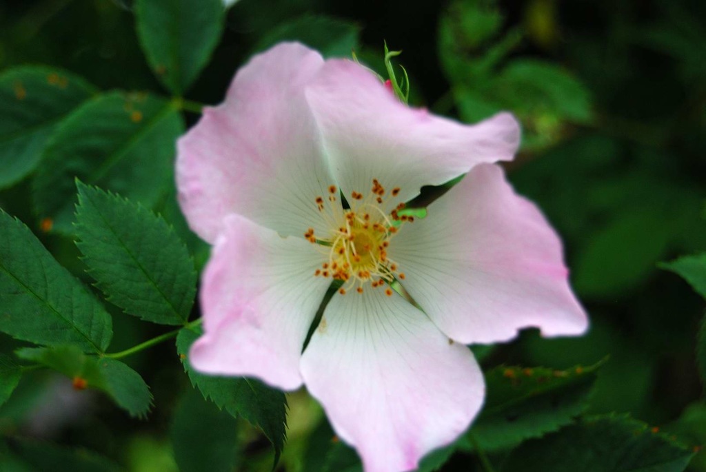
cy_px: 236
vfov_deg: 16.6
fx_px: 1619
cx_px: 353
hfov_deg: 24.6
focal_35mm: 82
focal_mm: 55
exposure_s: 1/30
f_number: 5.6
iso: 250
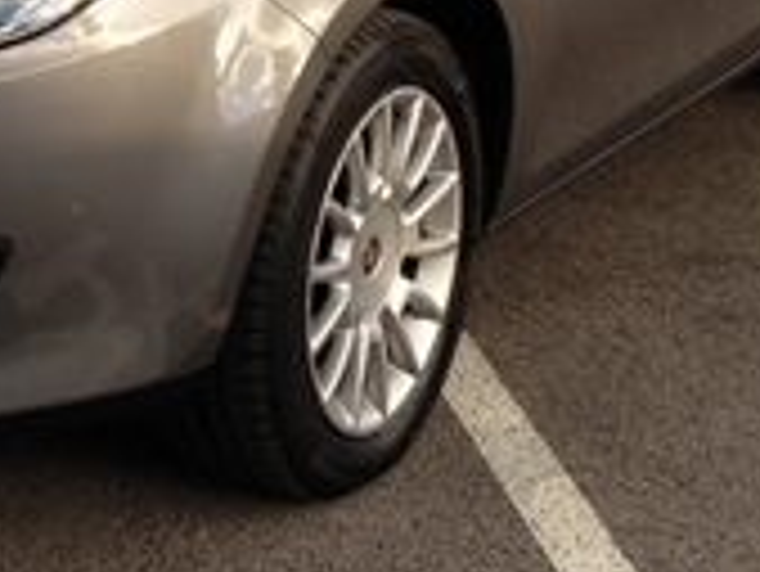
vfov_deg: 11.3
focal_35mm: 125
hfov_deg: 15.5
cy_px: -315
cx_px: 36
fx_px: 2746
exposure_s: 1/241
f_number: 2.4
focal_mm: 4.13
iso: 50
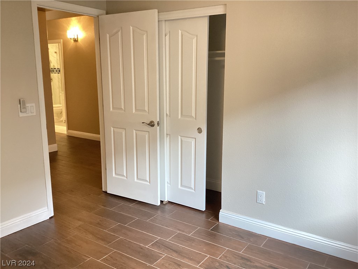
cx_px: 179
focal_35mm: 31
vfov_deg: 45.4
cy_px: 134
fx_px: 321
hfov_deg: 58.4
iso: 320
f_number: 2.4
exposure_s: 1/40
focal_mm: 3.3
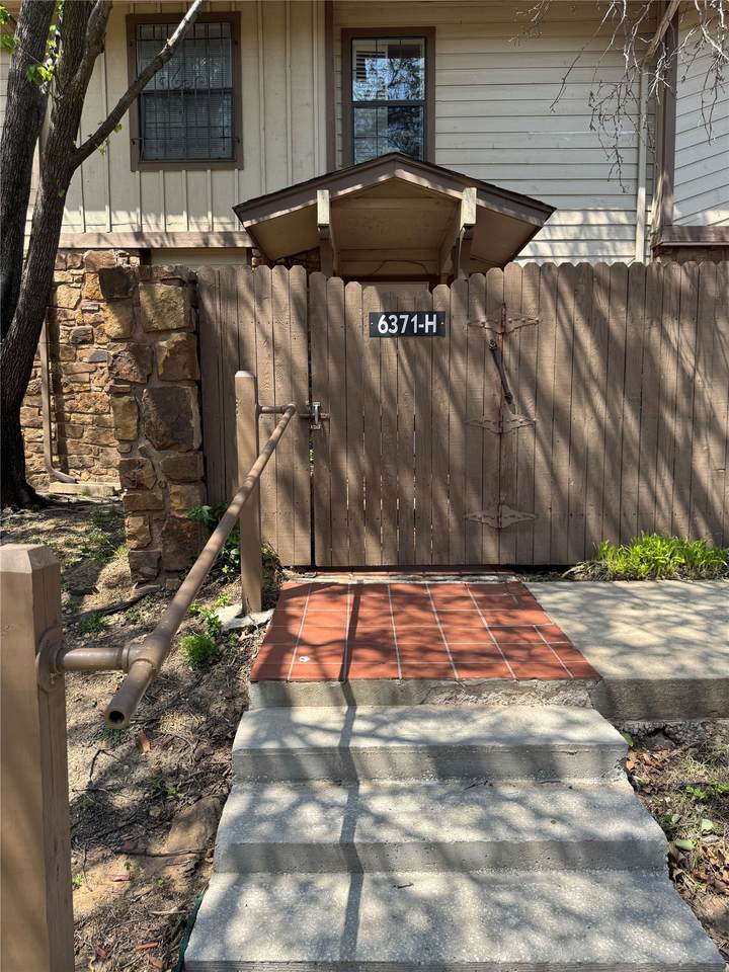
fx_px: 674
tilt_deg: -3.4
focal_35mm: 24
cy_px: 486
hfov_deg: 56.8
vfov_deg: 71.6
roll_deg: +2.2
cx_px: 364
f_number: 1.78
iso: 80
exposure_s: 1/1637
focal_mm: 6.76
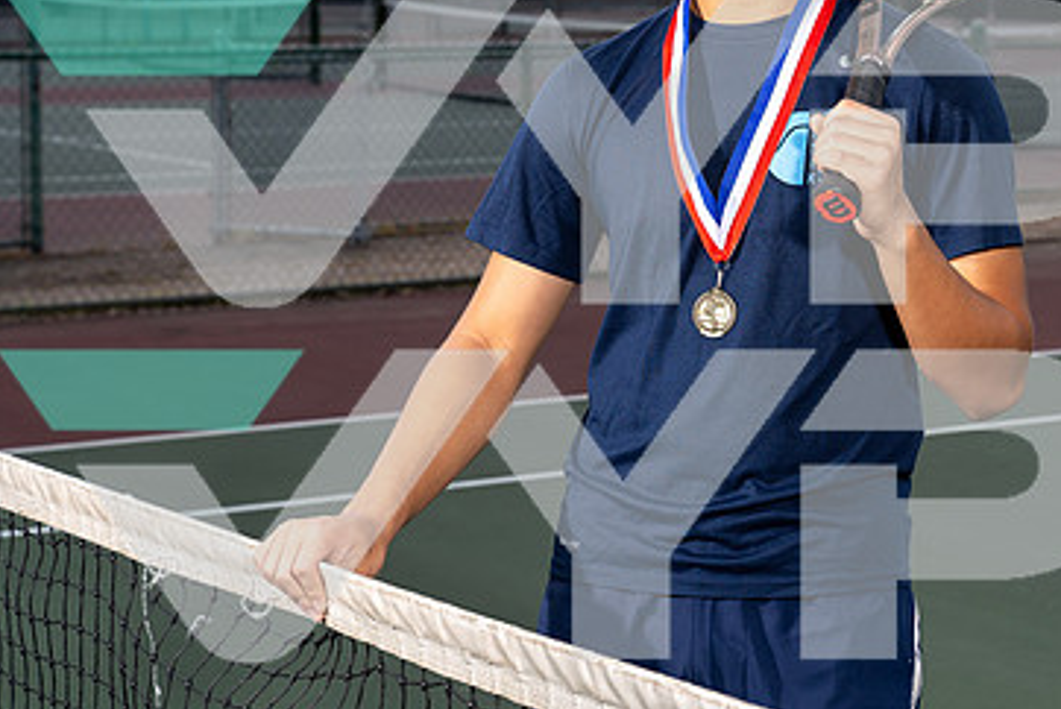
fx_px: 2832
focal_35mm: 96
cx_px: 753
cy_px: 151
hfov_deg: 21.1
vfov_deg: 14.2
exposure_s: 1/1250
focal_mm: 60
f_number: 6.3
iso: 250
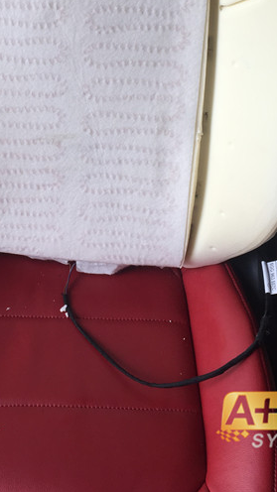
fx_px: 666
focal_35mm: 51
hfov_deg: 23.4
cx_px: 88
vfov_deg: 39.3
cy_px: 113
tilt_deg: -55.3
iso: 32
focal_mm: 4.15
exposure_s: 1/120
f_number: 2.2
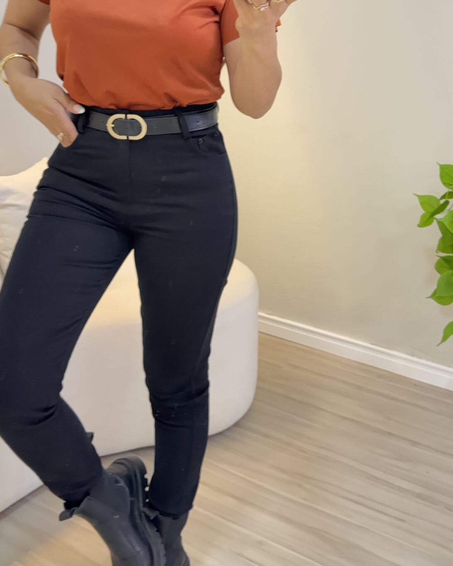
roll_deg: +1.2
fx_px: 738
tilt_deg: -26.6
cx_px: 226
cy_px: 168
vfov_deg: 41.2
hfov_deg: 34.1
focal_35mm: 44
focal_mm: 6.76
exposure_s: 1/60
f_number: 1.78
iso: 200
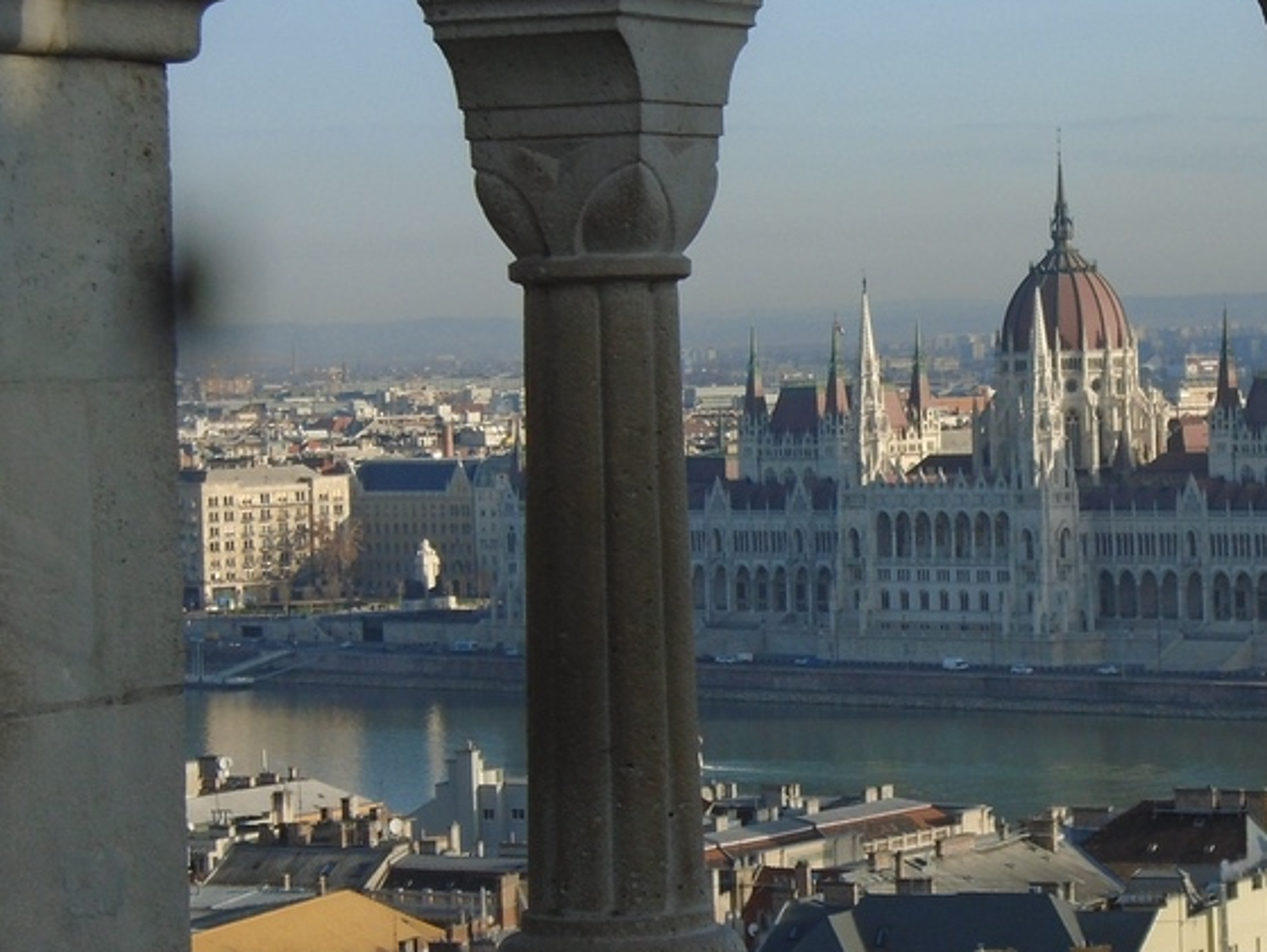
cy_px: 340
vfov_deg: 10.8
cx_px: 990
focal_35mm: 137
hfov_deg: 14.3
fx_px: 5018
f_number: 6.1
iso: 100
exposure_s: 1/400
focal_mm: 14
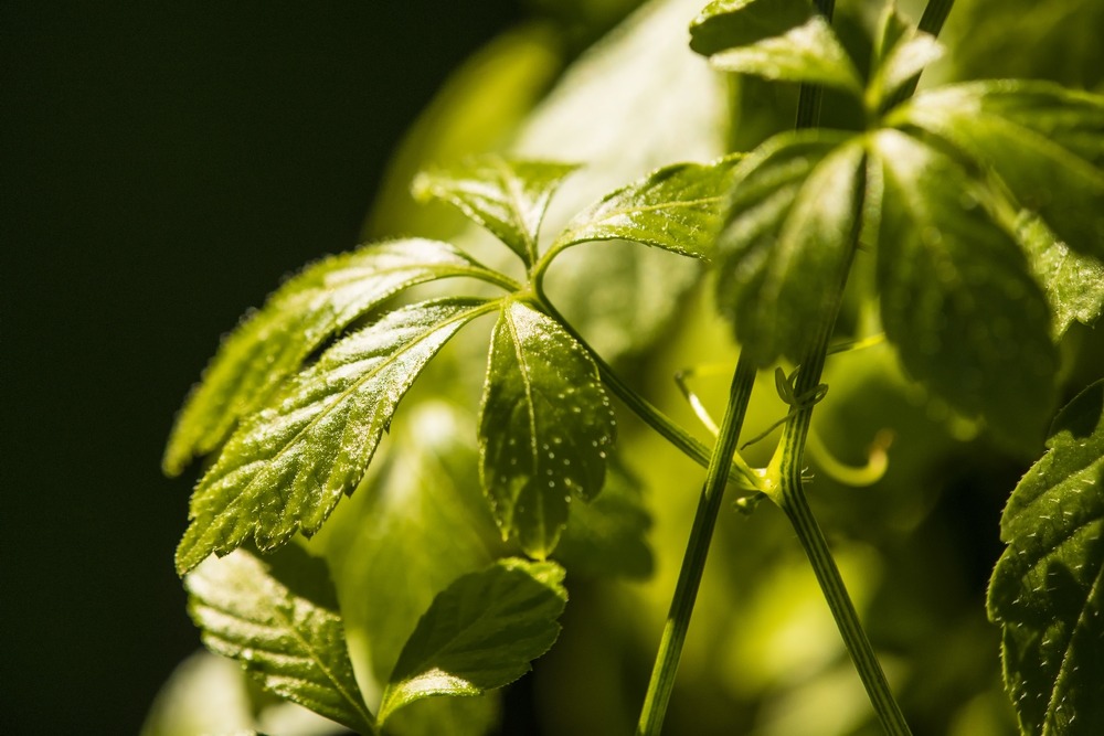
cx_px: 552
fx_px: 5520
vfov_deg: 7.6
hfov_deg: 11.4
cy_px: 368
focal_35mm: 180
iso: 320
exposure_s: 1/1250
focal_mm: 180
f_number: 6.3
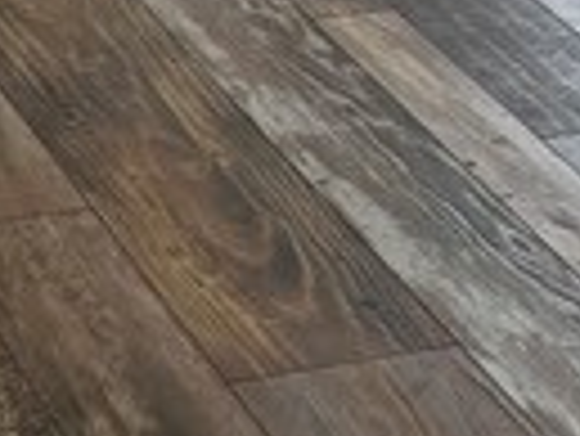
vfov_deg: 6.9
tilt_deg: -6.7
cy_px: -930
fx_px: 3186
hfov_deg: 10.3
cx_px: 22
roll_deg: -1.2
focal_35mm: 190
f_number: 1.78
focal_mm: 6.86
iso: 64
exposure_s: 1/175
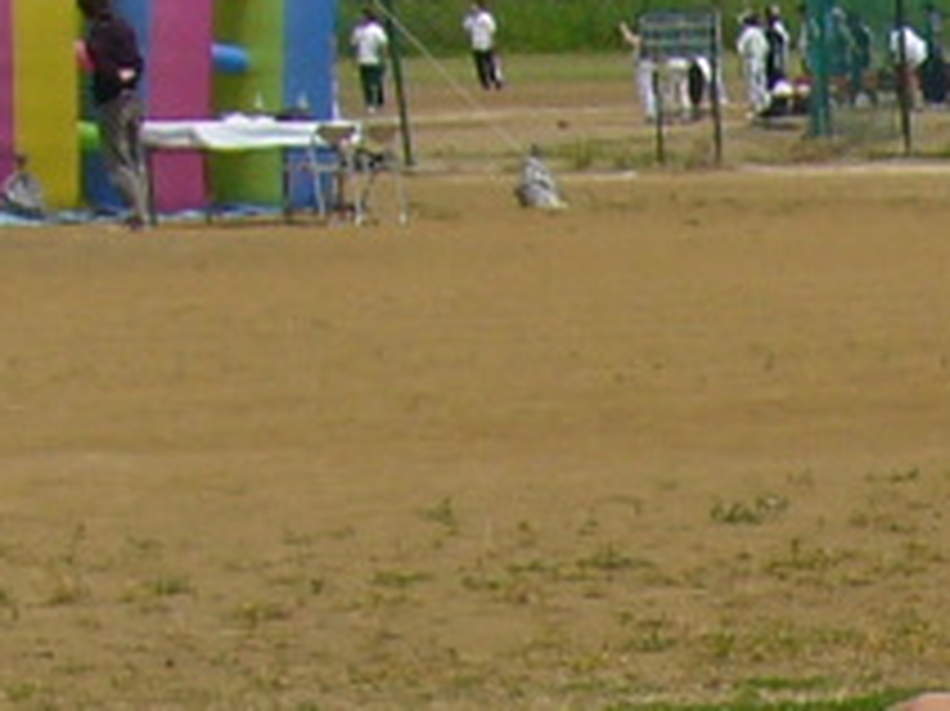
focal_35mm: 212
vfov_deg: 6.8
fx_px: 5815
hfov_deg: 8.3
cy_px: 1287
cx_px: 2580
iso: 80
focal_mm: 5.8
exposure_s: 1/500
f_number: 5.6
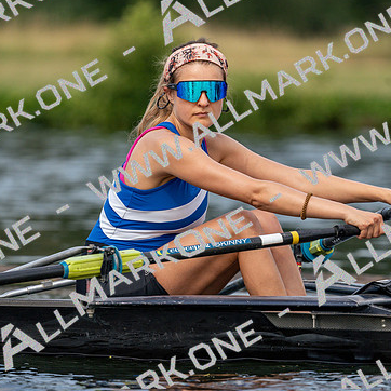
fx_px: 7092
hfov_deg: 3.2
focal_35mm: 555
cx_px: 220
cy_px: 204
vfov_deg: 3.2
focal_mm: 407
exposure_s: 1/1600
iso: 500
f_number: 6.3
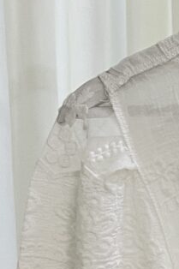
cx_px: 349
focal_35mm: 138
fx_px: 1030
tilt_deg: -4.0
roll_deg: +0.4
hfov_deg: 9.3
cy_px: 171
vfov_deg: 14.9
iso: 80
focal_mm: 5.7
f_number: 1.5
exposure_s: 1/50
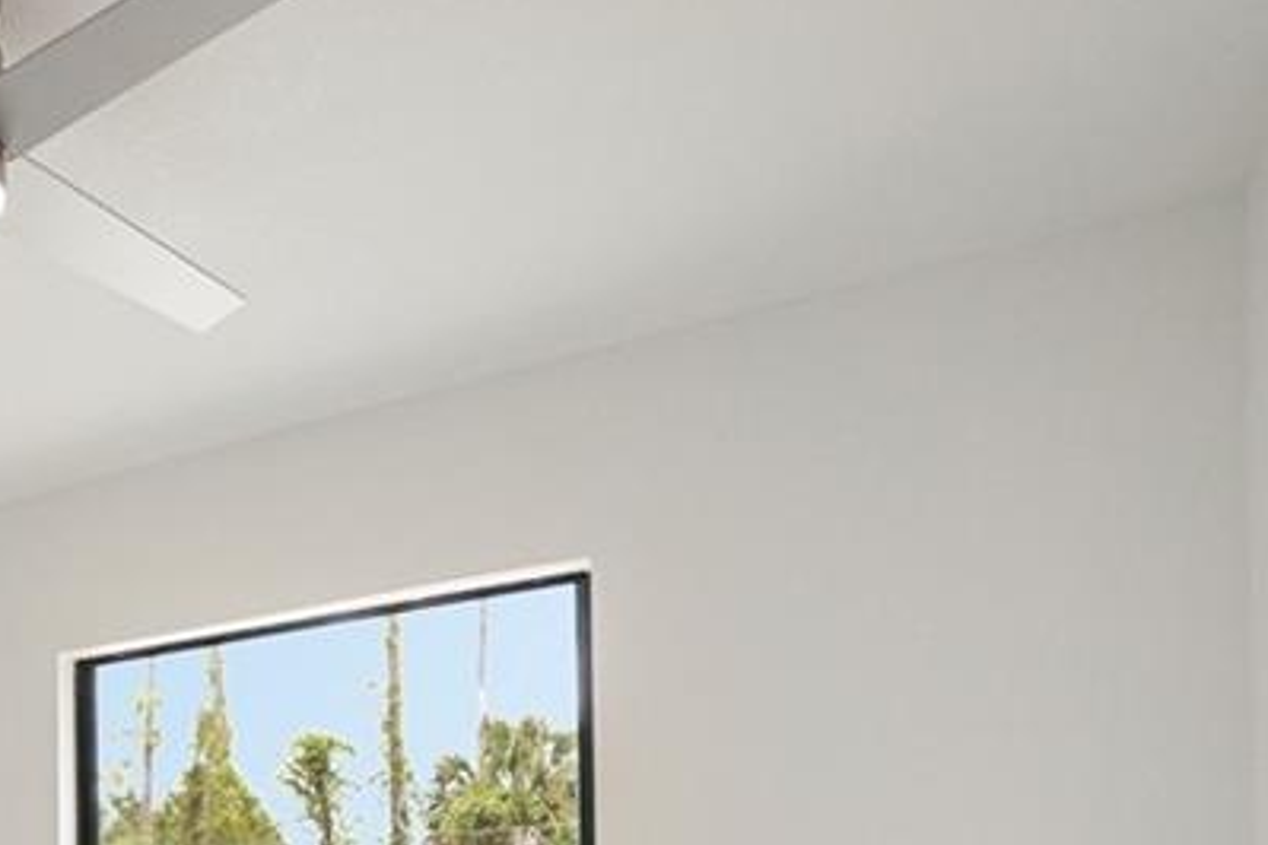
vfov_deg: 28.4
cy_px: 1015
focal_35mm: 41
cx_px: -181
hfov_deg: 38.0
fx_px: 1444
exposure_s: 1/100
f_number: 8
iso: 400
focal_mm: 16
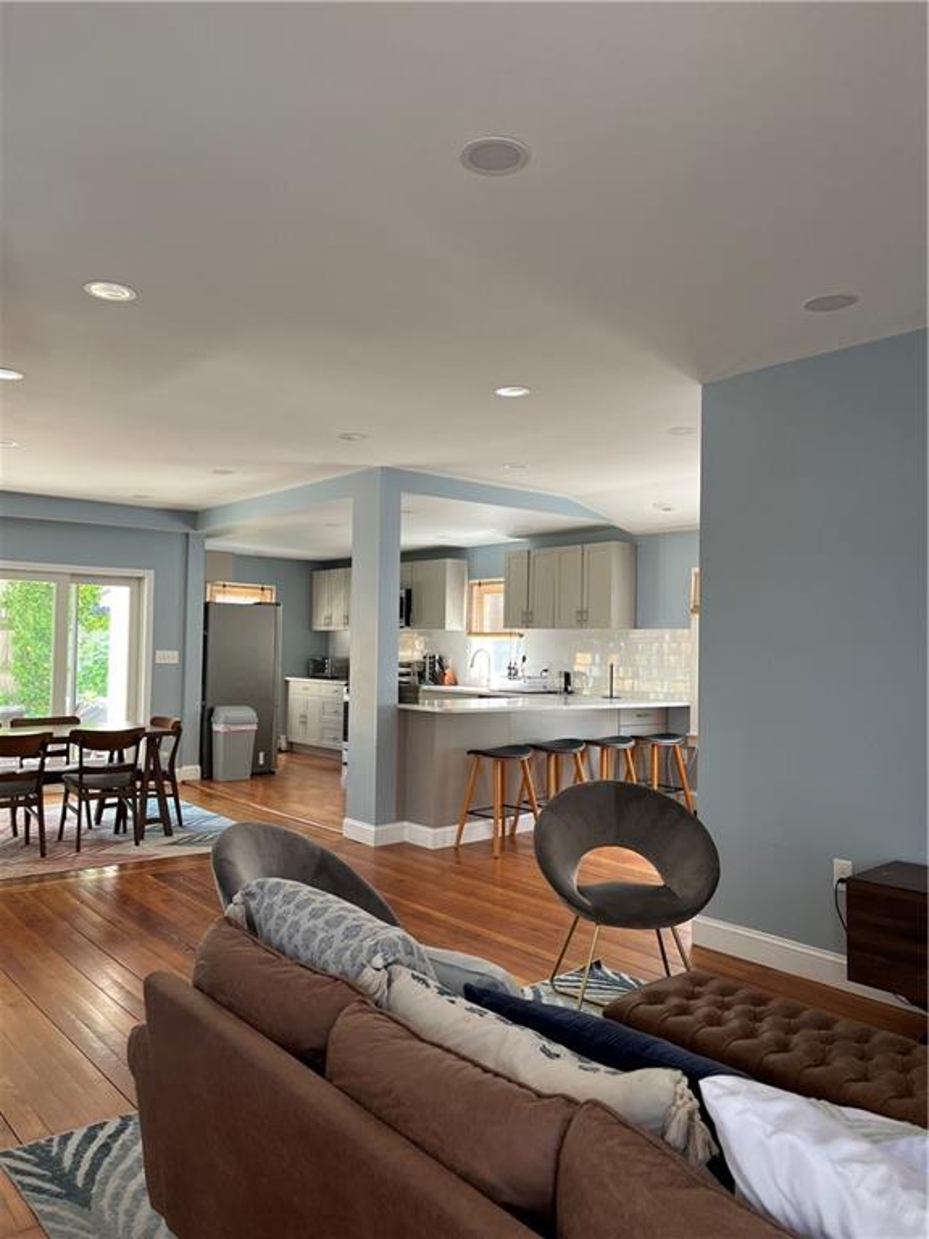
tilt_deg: +0.8
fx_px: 930
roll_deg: -0.8
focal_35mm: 26
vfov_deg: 67.3
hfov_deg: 53.1
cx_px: 464
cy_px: 620
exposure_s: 1/121
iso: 100
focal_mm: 5.1
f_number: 1.6
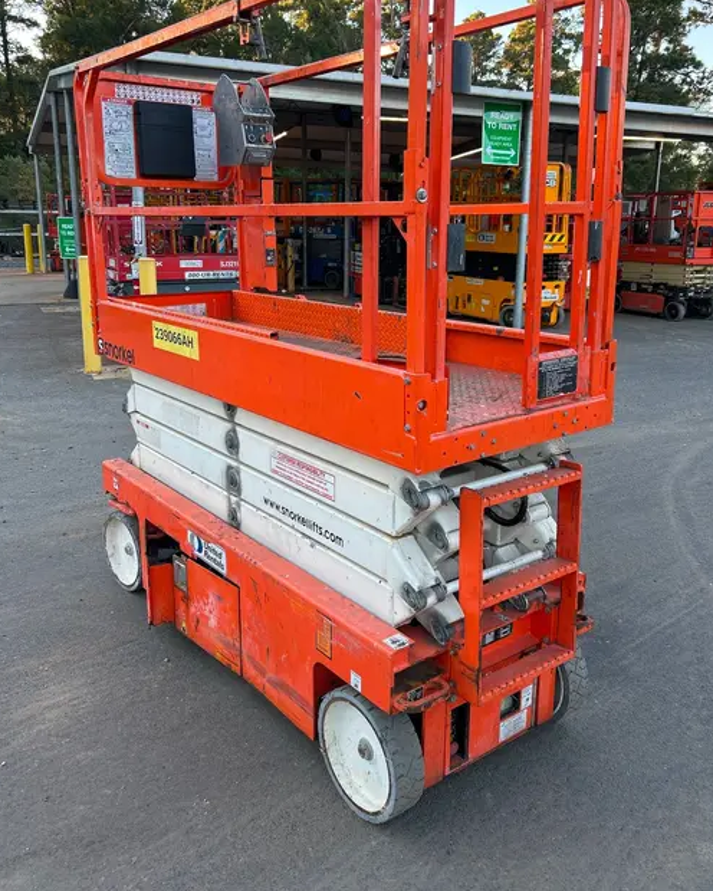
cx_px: 385
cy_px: 417
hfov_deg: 48.5
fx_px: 791
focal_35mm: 30
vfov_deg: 58.7
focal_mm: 5.7
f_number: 1.5
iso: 50
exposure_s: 1/270
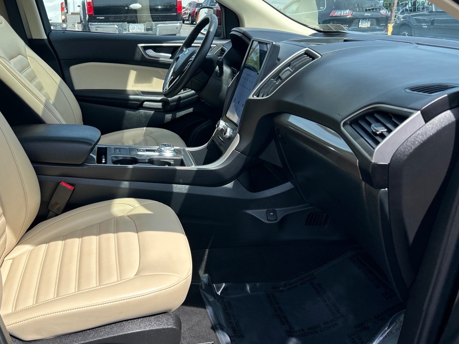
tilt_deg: -21.5
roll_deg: -1.7
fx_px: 424
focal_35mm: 32
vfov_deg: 44.2
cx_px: 180
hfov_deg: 56.3
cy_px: 173
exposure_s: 1/1183
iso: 50
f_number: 1.5
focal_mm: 5.7
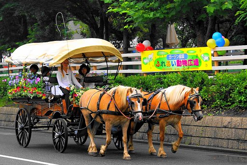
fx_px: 721
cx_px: 124
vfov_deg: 13.1
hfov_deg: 19.4
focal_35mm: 105
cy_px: 82
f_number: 6.3
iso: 100
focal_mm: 70
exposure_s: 1/125
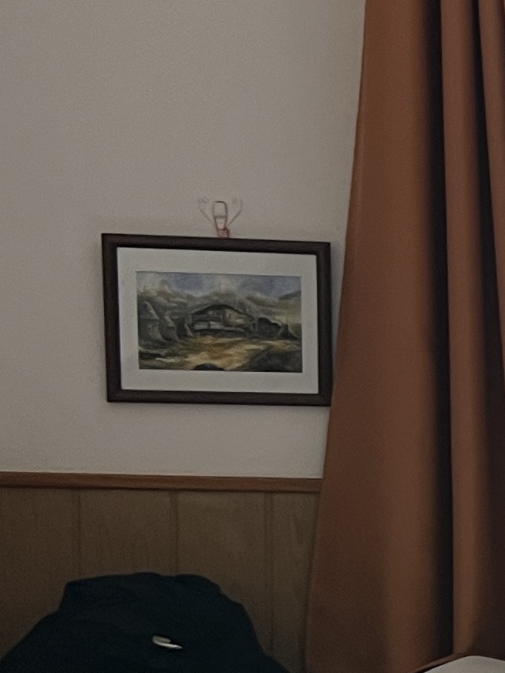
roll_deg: -2.9
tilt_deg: -6.2
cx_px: 1356
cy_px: 497
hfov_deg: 10.1
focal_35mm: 120
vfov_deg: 16.3
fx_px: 2335
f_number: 1.5
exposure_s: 1/50
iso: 64
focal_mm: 5.7
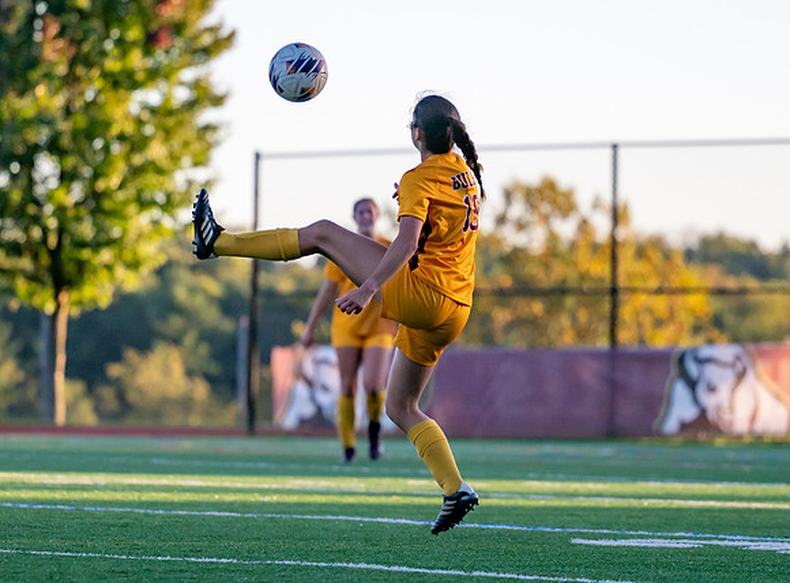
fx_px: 6668
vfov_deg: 5.0
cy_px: 277
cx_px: 361
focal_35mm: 294
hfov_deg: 6.8
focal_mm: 135
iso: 400
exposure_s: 1/3200
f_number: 2.8
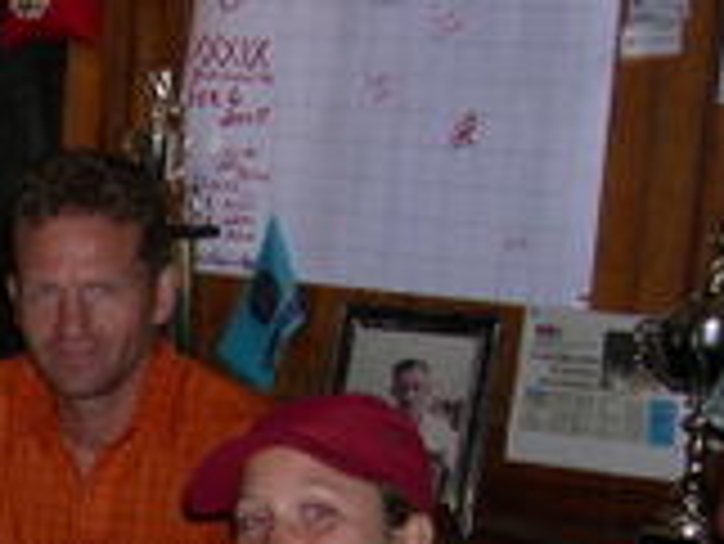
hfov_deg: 15.5
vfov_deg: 12.1
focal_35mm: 118
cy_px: 771
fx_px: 2470
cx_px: -328
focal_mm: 8
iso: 101
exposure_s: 1/60
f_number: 2.8
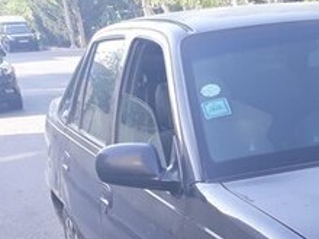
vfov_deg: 17.3
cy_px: 295
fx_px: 746
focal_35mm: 81
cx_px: 455
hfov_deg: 21.0
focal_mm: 3.71
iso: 40
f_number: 1.7
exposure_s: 1/173
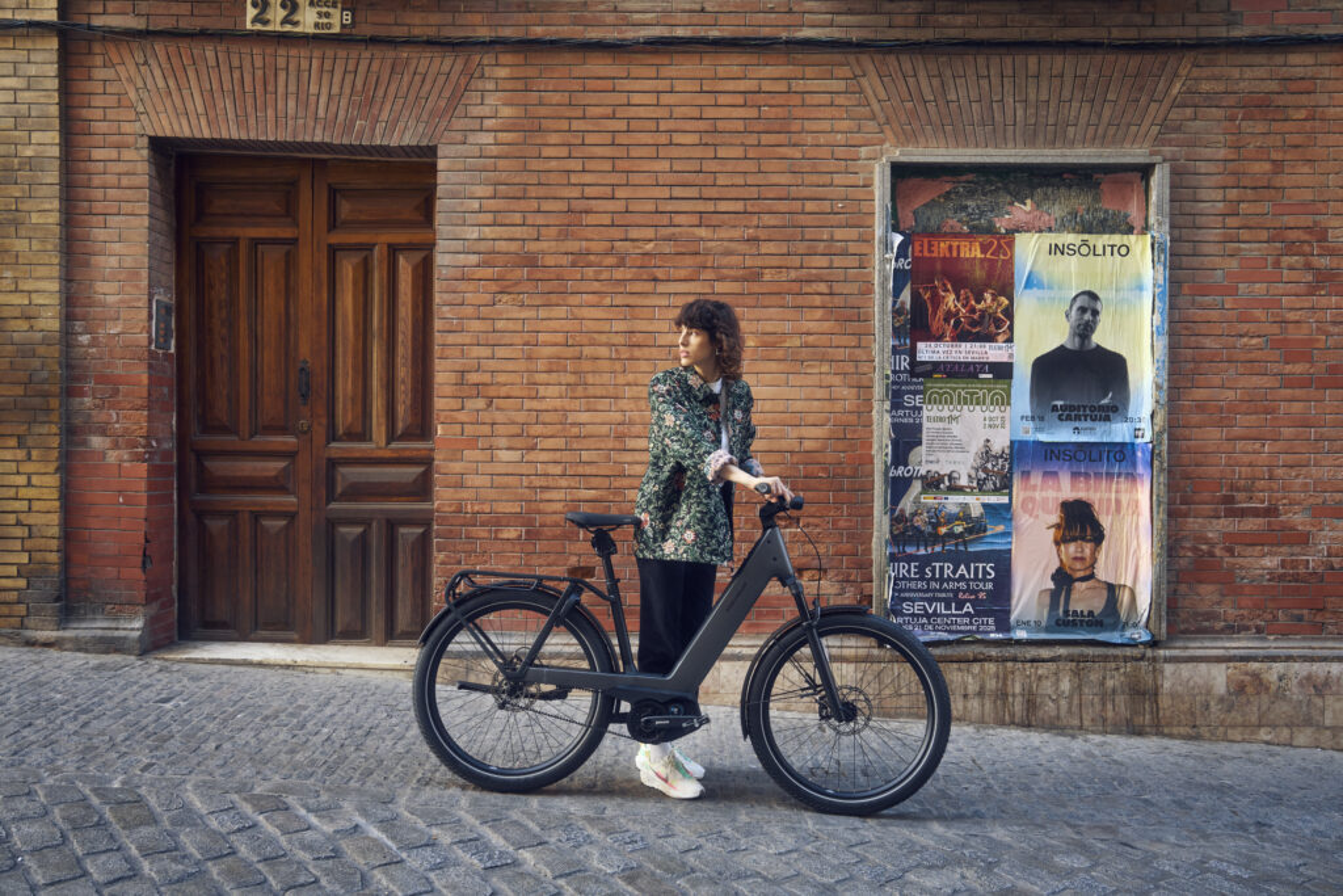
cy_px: 448
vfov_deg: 43.6
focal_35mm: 30
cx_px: 672
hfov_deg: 61.9
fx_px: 1119
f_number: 5.6
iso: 800
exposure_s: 1/125
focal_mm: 30
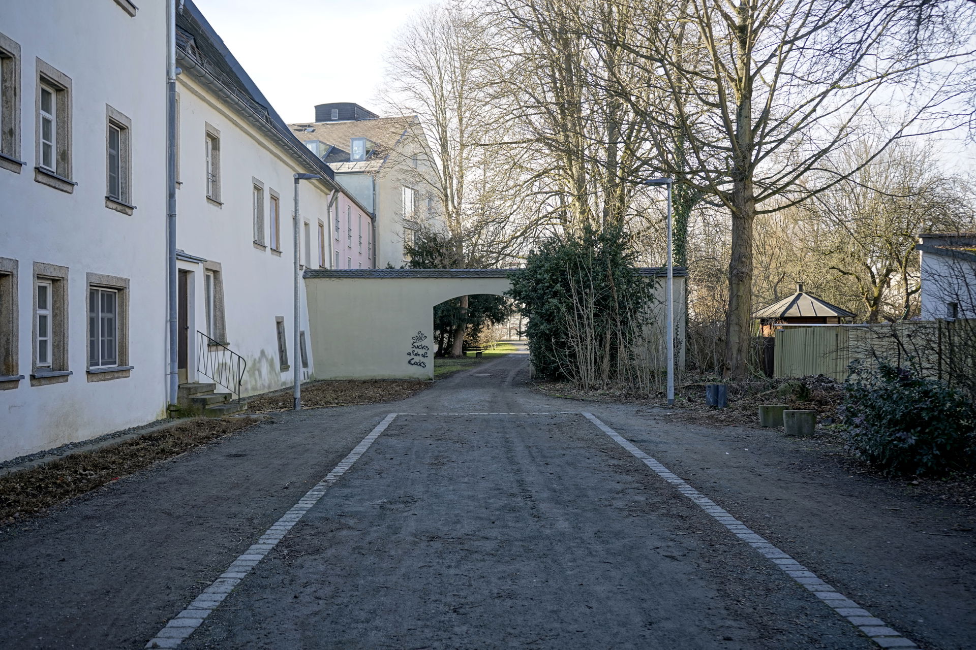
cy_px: 325
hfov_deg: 49.6
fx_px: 1057
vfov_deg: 34.2
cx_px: 488
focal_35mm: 39
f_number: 4
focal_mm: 39
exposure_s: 1/80
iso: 50
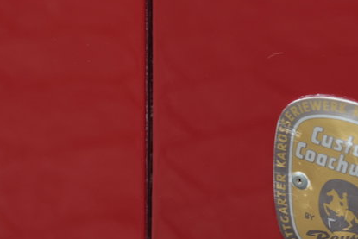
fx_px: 1572
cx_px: 341
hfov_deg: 12.9
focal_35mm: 158
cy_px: 228
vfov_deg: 8.7
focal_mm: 42.5
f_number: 4
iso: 200
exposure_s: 1/60
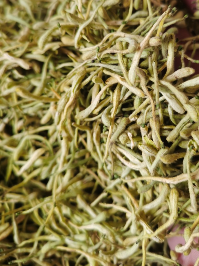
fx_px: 284
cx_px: 118
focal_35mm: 37
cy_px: 86
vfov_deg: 49.2
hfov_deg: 38.5
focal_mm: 5.58
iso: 50
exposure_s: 1/116
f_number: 1.8
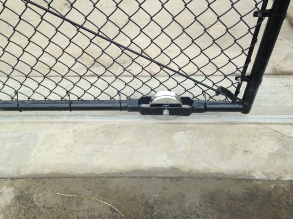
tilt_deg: -48.4
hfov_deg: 55.4
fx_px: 279
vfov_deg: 42.9
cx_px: 146
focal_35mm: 33
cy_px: 110
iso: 50
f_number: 2.4
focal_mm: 4.12
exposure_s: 1/433
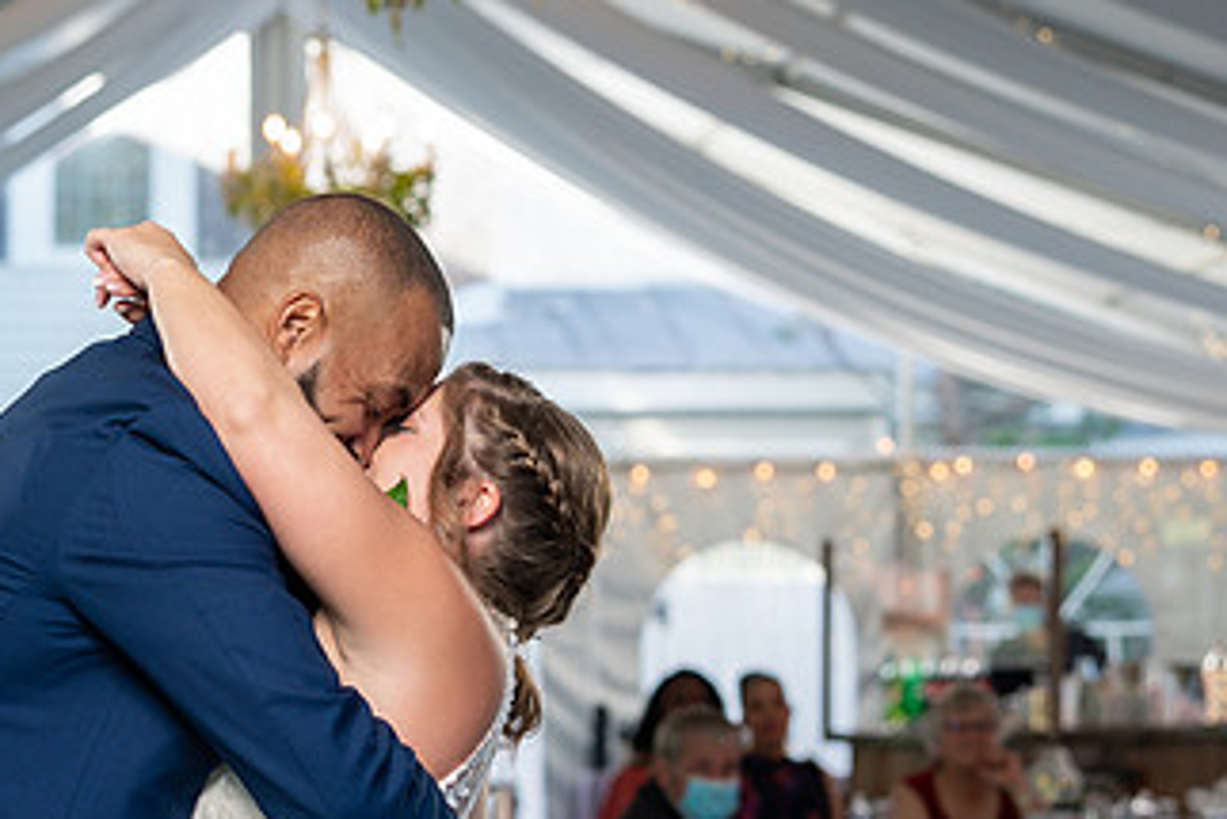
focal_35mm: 135
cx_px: 329
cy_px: 424
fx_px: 4603
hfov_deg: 15.1
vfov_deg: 10.2
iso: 400
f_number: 4
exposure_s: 1/200
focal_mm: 70
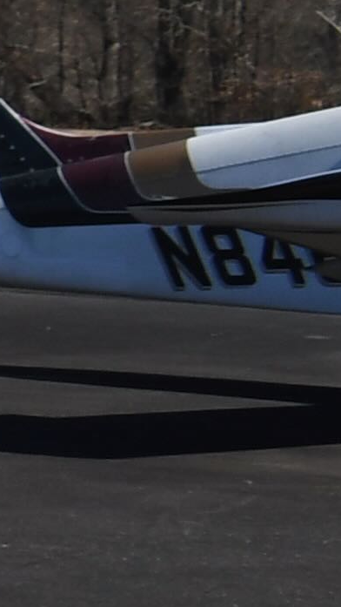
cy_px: 152
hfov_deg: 3.8
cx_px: -1975
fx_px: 4035
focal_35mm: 251
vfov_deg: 8.6
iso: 250
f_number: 9
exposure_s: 1/1000
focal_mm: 20
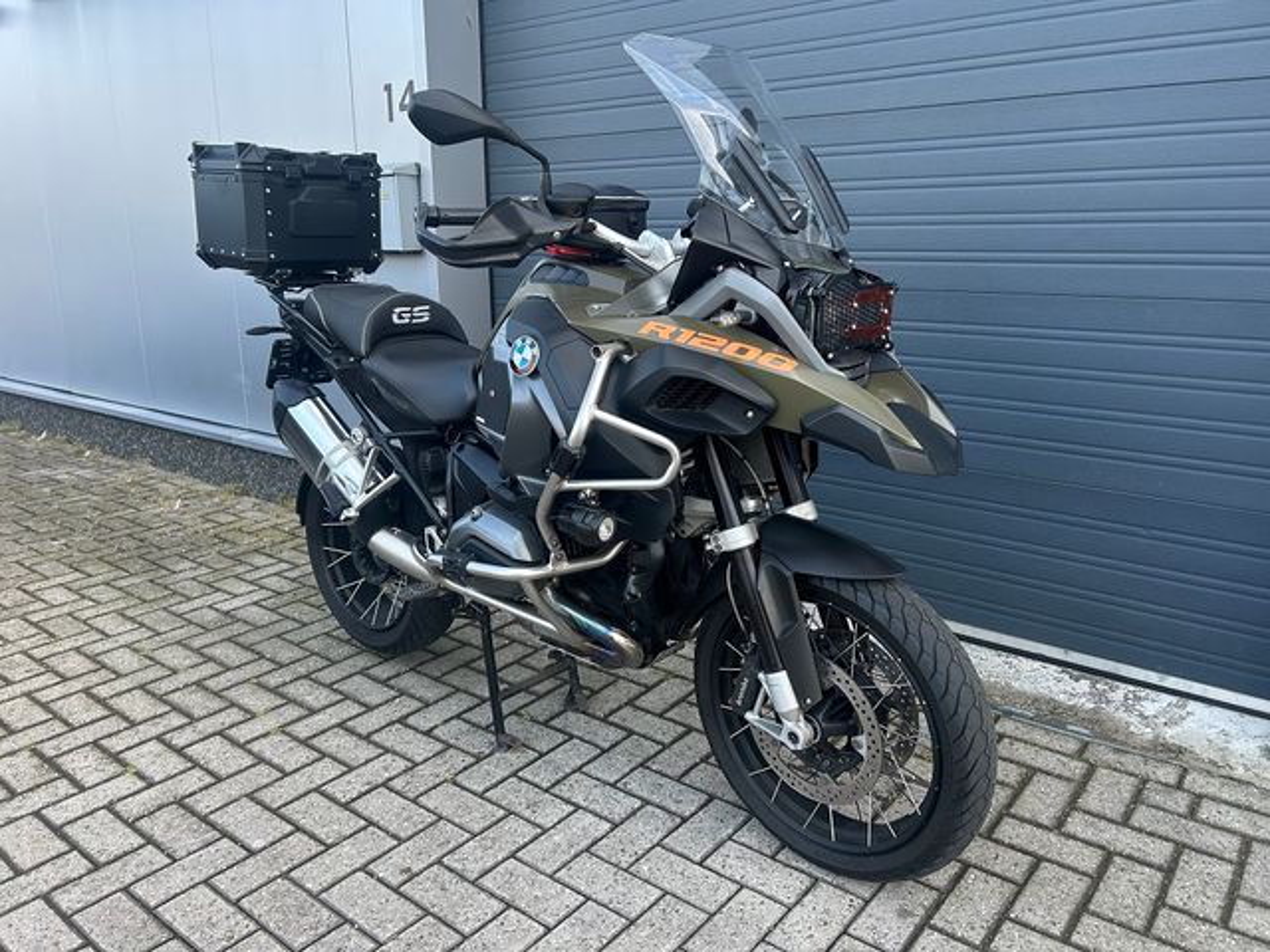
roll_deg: +0.8
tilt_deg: -12.9
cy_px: 476
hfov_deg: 67.3
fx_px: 954
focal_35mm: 26
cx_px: 635
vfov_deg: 53.1
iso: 32
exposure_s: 1/150
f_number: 1.5
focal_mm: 5.7
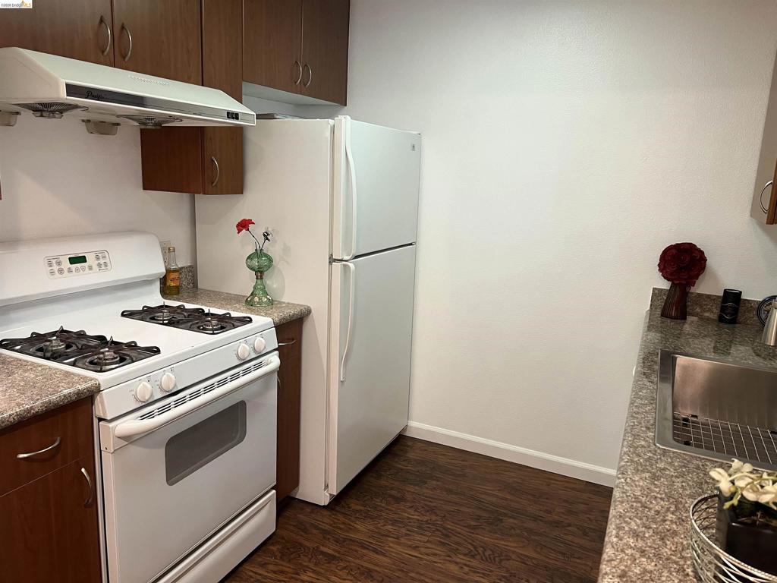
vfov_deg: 53.1
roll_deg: -2.1
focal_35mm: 26
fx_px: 584
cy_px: 292
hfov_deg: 67.3
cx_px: 388
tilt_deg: -12.1
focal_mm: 5.7
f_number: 1.5
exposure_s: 1/60
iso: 200
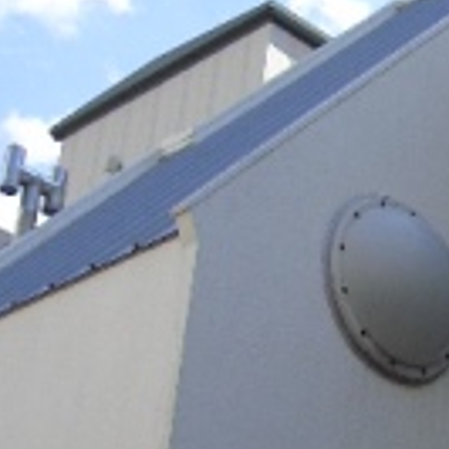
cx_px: 510
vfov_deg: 14.9
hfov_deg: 14.6
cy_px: 385
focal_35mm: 116
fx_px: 1702
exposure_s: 1/640
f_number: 2.8
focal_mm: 8
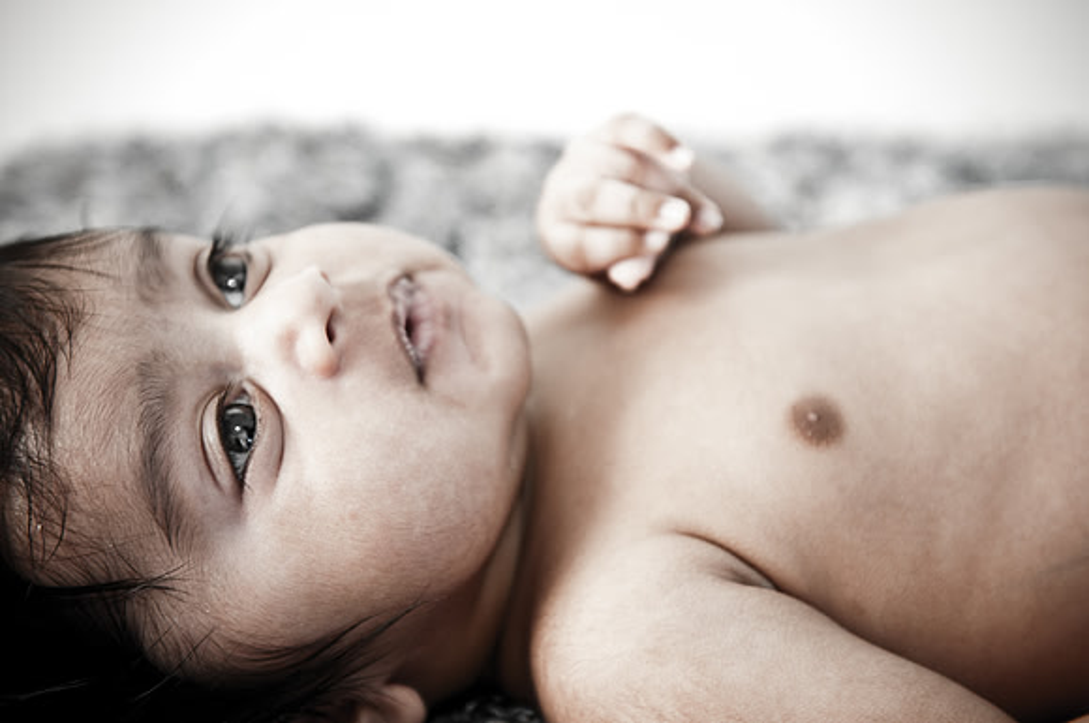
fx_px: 2175
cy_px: 362
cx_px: 544
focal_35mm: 72
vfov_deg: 18.9
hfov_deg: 28.1
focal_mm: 48
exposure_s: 1/60
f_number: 2.8
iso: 100
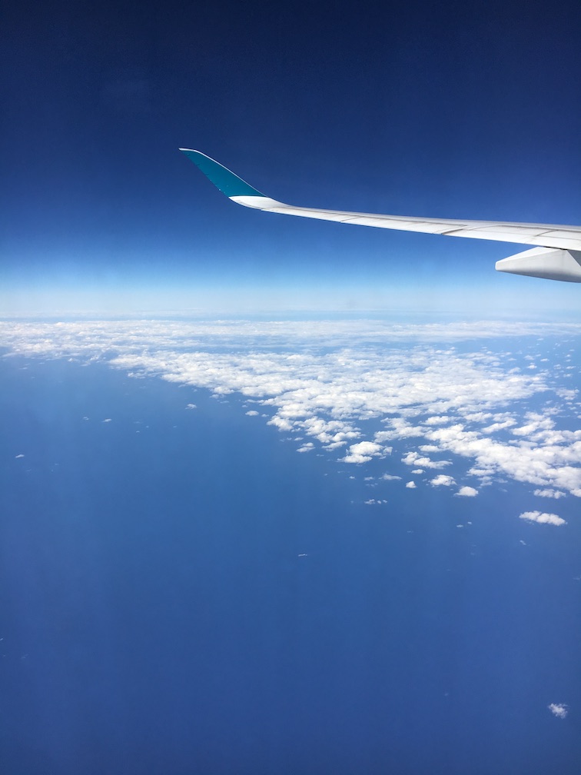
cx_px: 290
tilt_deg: -8.3
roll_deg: +1.3
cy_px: 388
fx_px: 649
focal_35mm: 29
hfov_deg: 48.2
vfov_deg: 61.7
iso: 25
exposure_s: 1/2747
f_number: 2.2
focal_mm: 4.15
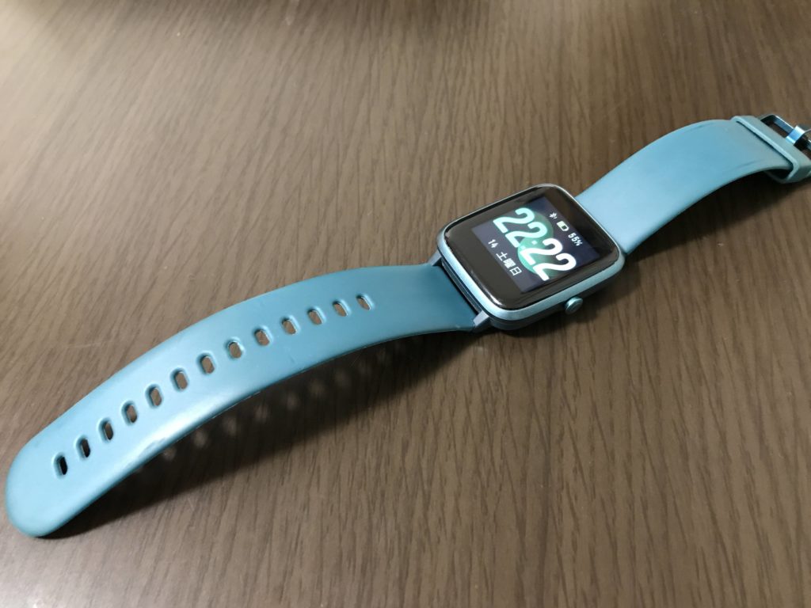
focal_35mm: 28
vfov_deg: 49.7
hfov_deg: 63.4
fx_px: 656
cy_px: 304
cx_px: 406
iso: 80
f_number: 1.8
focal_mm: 3.99
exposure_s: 1/7
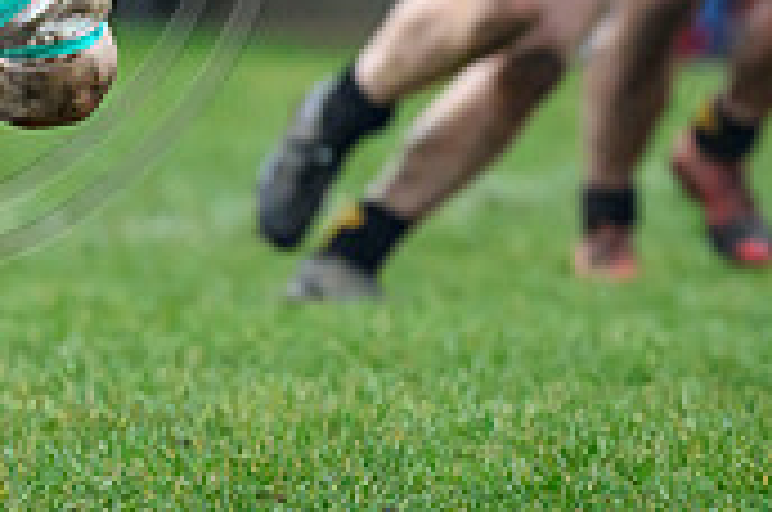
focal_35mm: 1514
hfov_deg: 1.4
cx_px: -64
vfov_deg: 0.9
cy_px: -58
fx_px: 32406
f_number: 4
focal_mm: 400
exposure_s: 1/2500
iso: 3200
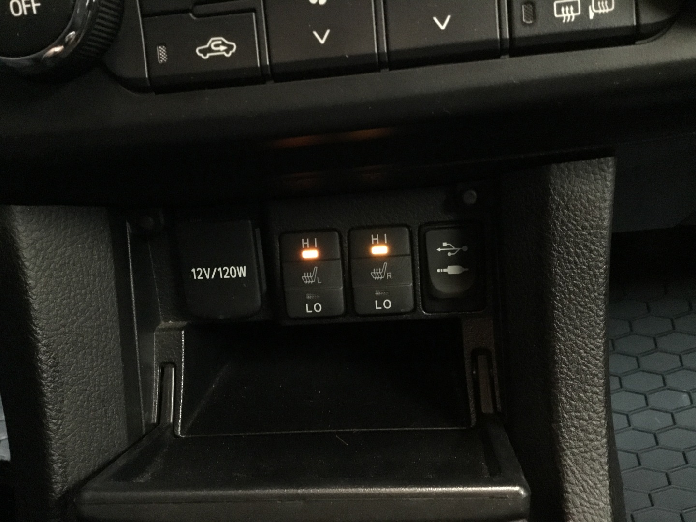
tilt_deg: -29.9
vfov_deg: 45.4
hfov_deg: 58.4
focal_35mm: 31
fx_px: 623
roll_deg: +8.0
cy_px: 261
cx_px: 348
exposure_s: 1/17
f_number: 2.4
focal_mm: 3.3
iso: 800
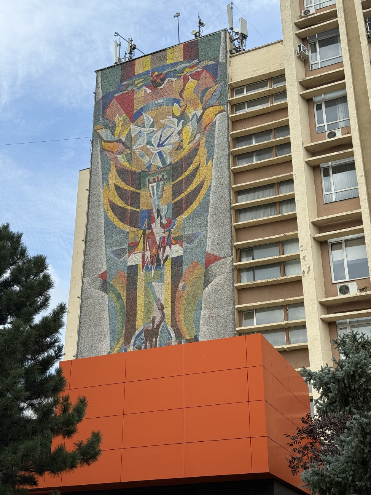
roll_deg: +0.1
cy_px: 248
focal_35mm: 48
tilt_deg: +26.2
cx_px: 186
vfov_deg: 39.7
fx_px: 686
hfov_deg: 30.3
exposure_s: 1/2415
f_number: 1.78
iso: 64
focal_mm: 6.76
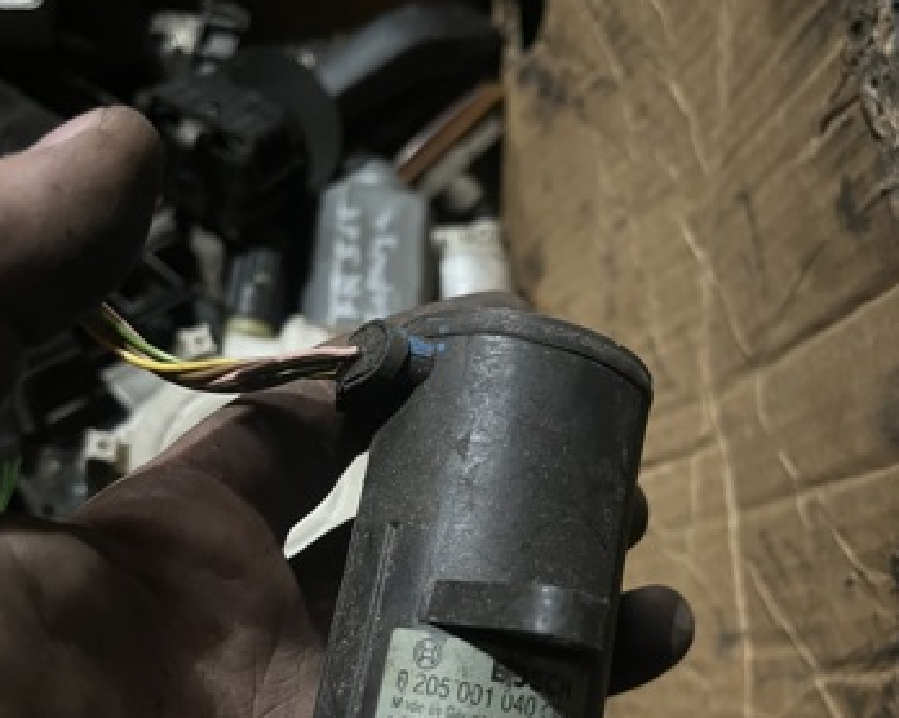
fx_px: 931
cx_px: 439
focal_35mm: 35
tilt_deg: -71.1
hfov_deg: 51.6
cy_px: 426
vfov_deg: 42.0
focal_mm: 5.1
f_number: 1.6
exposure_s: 1/25
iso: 800
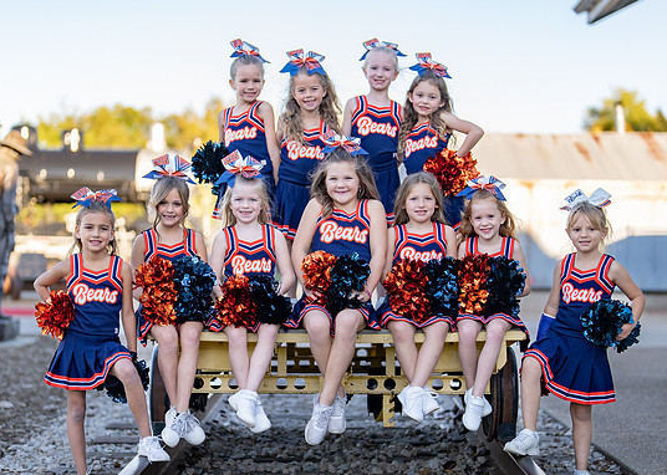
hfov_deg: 26.8
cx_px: 343
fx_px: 1401
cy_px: 297
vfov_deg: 19.2
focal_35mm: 74
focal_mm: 50
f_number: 1.2
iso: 100
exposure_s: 1/1250
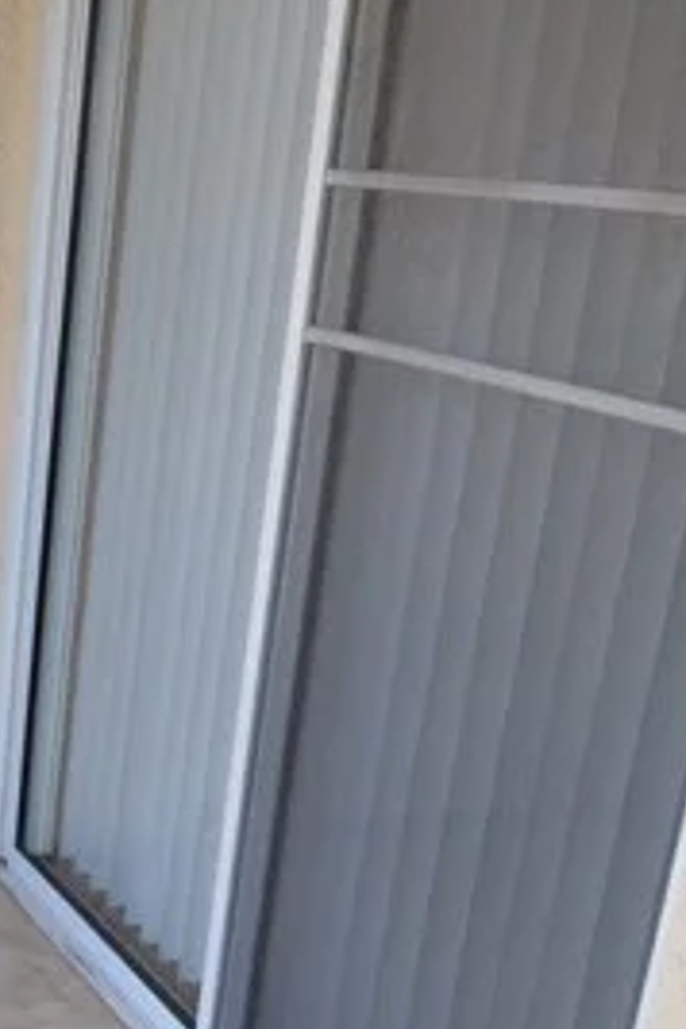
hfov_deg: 19.9
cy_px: 846
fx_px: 1743
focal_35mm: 61
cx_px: -279
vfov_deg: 31.9
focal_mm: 10
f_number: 5.6
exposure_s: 1/125
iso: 360
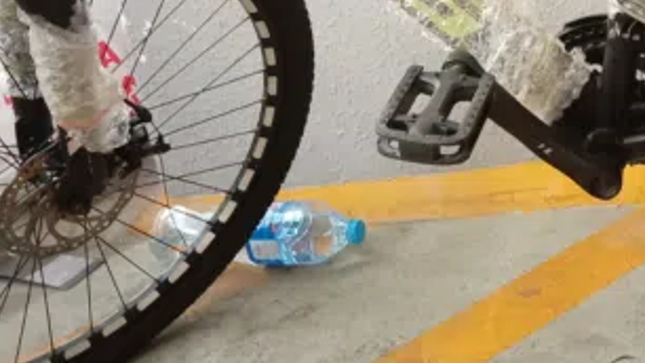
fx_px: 975
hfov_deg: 35.0
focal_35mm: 57
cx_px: 548
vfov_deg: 19.8
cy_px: -68
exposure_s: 1/100
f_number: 1.8
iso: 2039
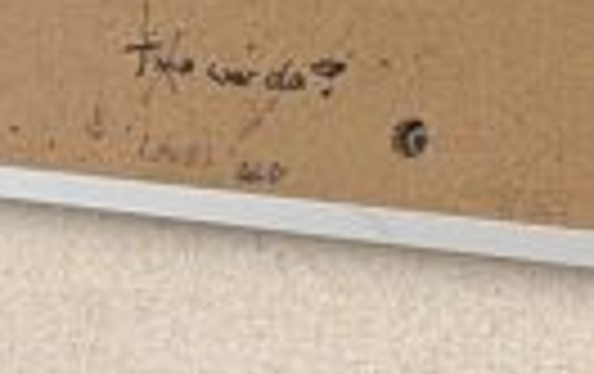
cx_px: -585
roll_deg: +2.9
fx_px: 2595
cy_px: 1063
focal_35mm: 160
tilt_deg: -26.4
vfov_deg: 7.4
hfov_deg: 11.7
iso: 64
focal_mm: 5.1
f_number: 1.6
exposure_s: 1/50
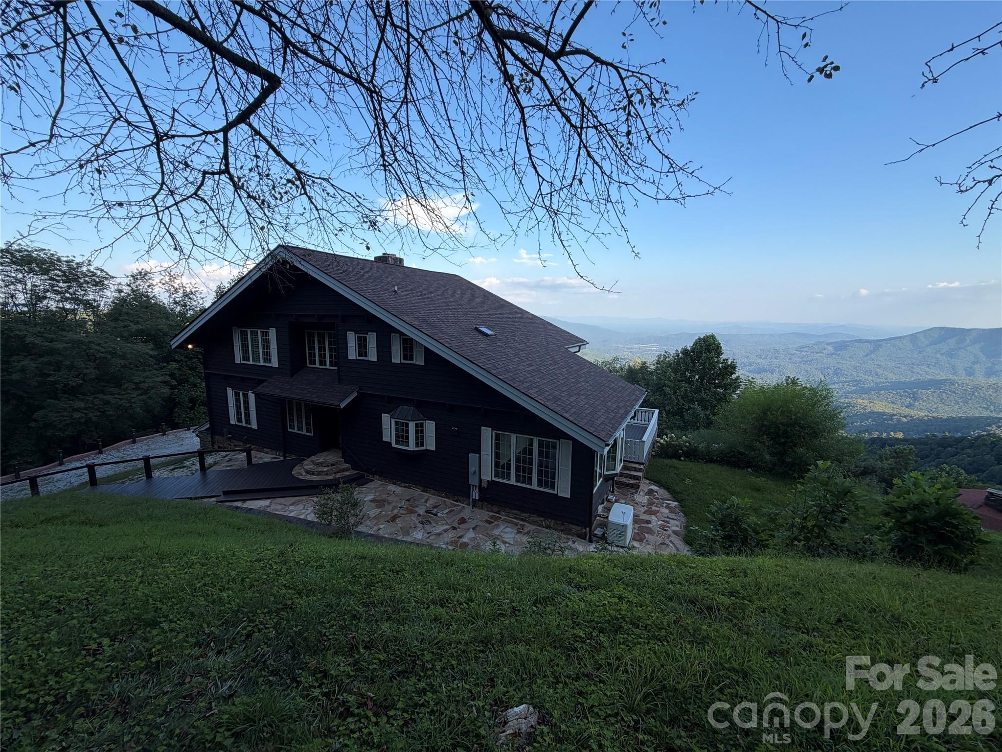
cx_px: 501
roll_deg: -0.6
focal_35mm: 14
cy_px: 376
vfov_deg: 85.7
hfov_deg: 102.1
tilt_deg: -9.7
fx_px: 405
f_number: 2.2
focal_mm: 2.22
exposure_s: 1/619
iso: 40
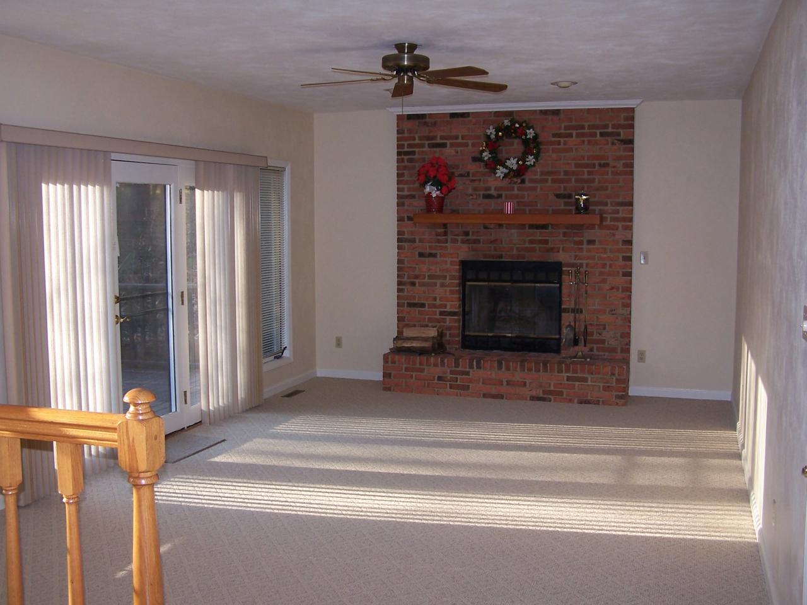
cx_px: 404
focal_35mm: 38
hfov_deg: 49.0
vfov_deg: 37.7
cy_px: 302
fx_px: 886
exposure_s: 1/60
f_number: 2.8
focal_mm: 6.3
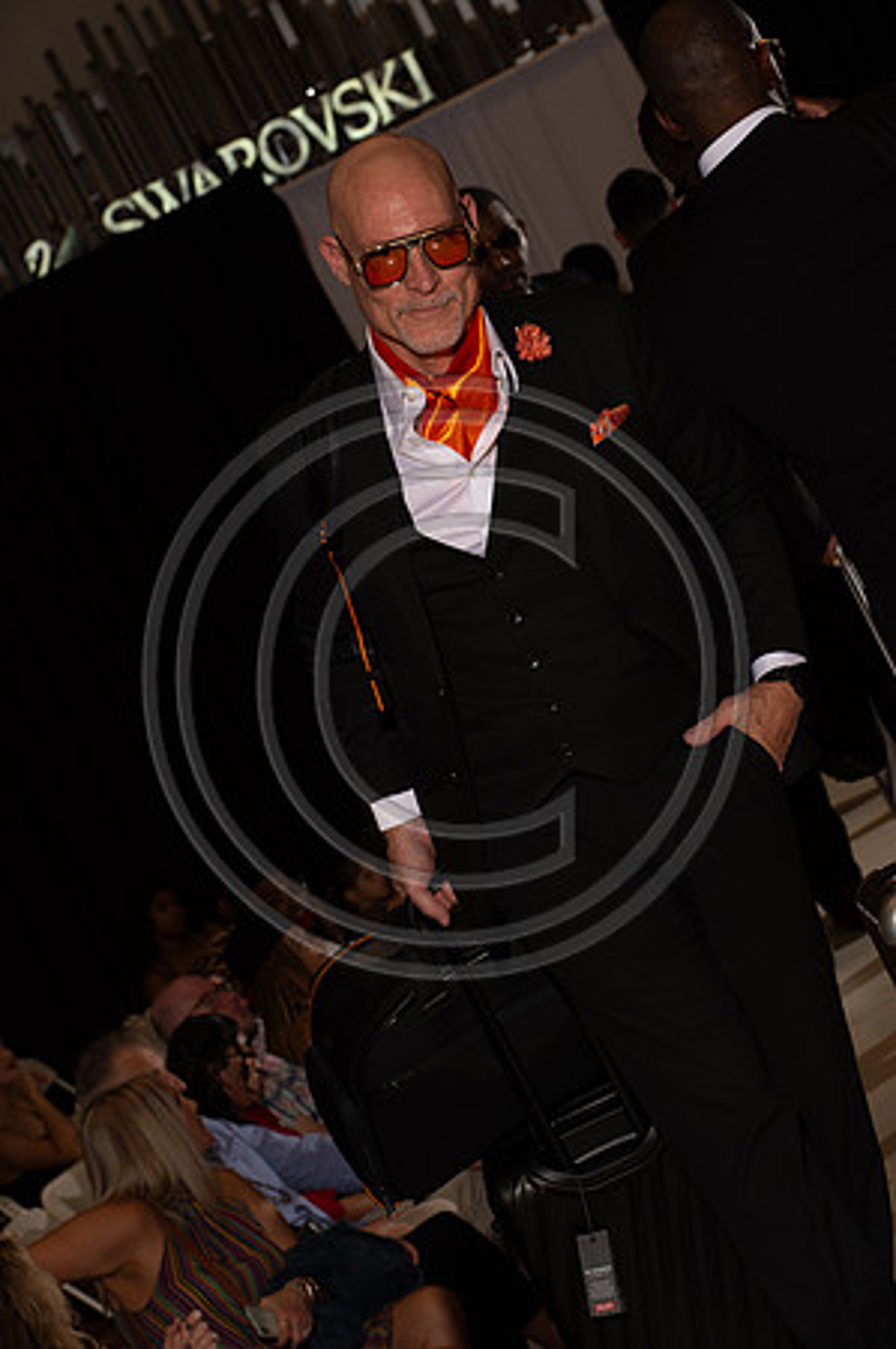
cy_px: 674
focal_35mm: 122
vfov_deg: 16.8
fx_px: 4565
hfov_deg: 11.2
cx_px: 448
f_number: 9
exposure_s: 1/250
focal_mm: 122
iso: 800
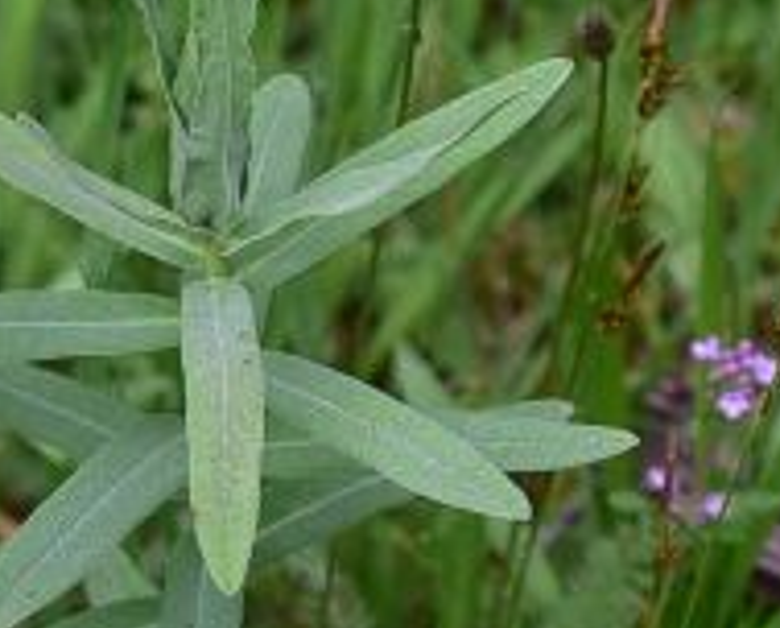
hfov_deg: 6.0
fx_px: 7449
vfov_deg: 4.8
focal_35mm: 322
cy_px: 200
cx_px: 153
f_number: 4
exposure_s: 1/125
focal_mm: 50
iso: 200
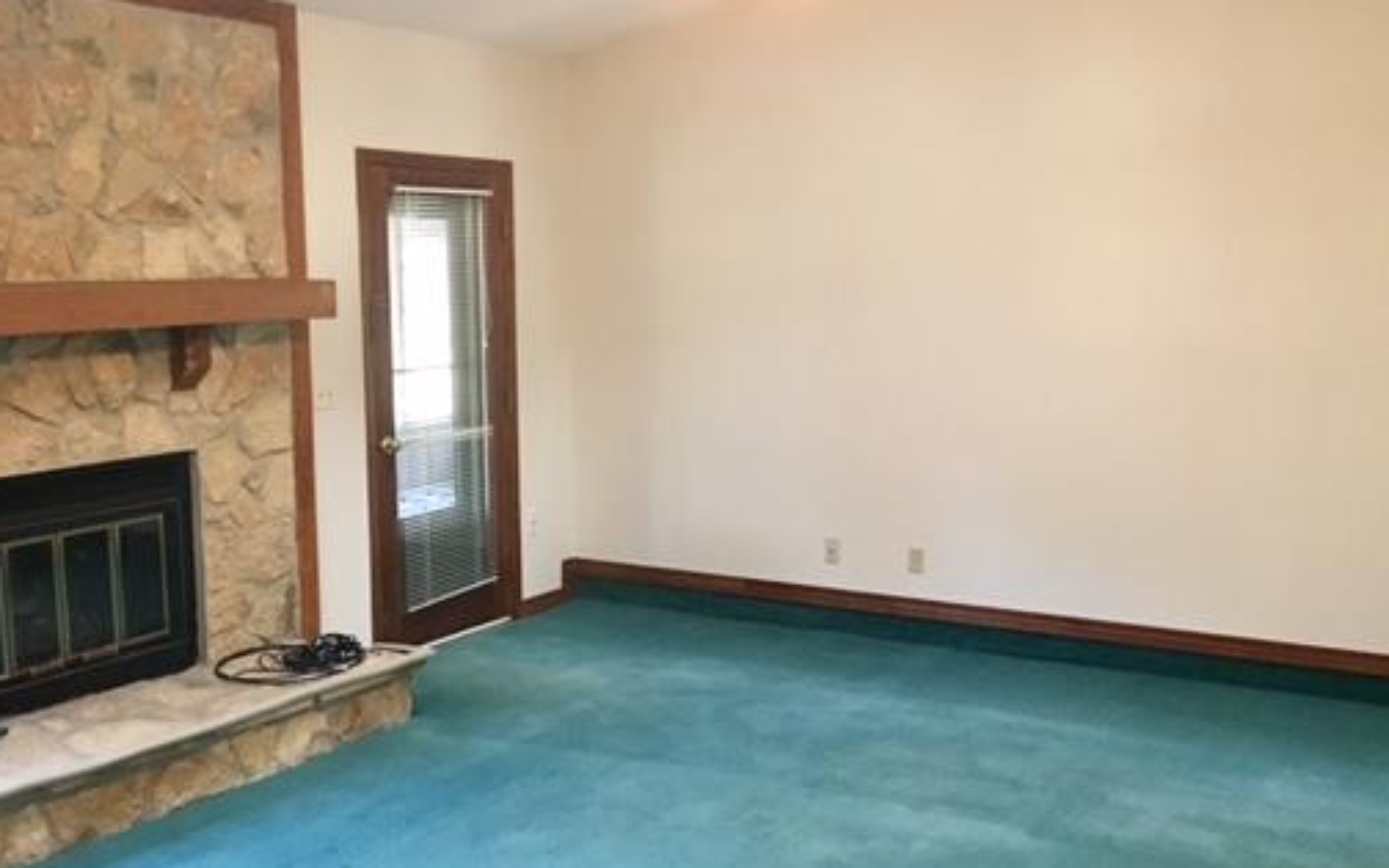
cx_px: 868
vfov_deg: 32.8
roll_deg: -0.6
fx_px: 1476
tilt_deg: -6.5
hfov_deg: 49.9
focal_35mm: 39
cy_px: 435
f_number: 2.2
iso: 125
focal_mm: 4.15
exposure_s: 1/17
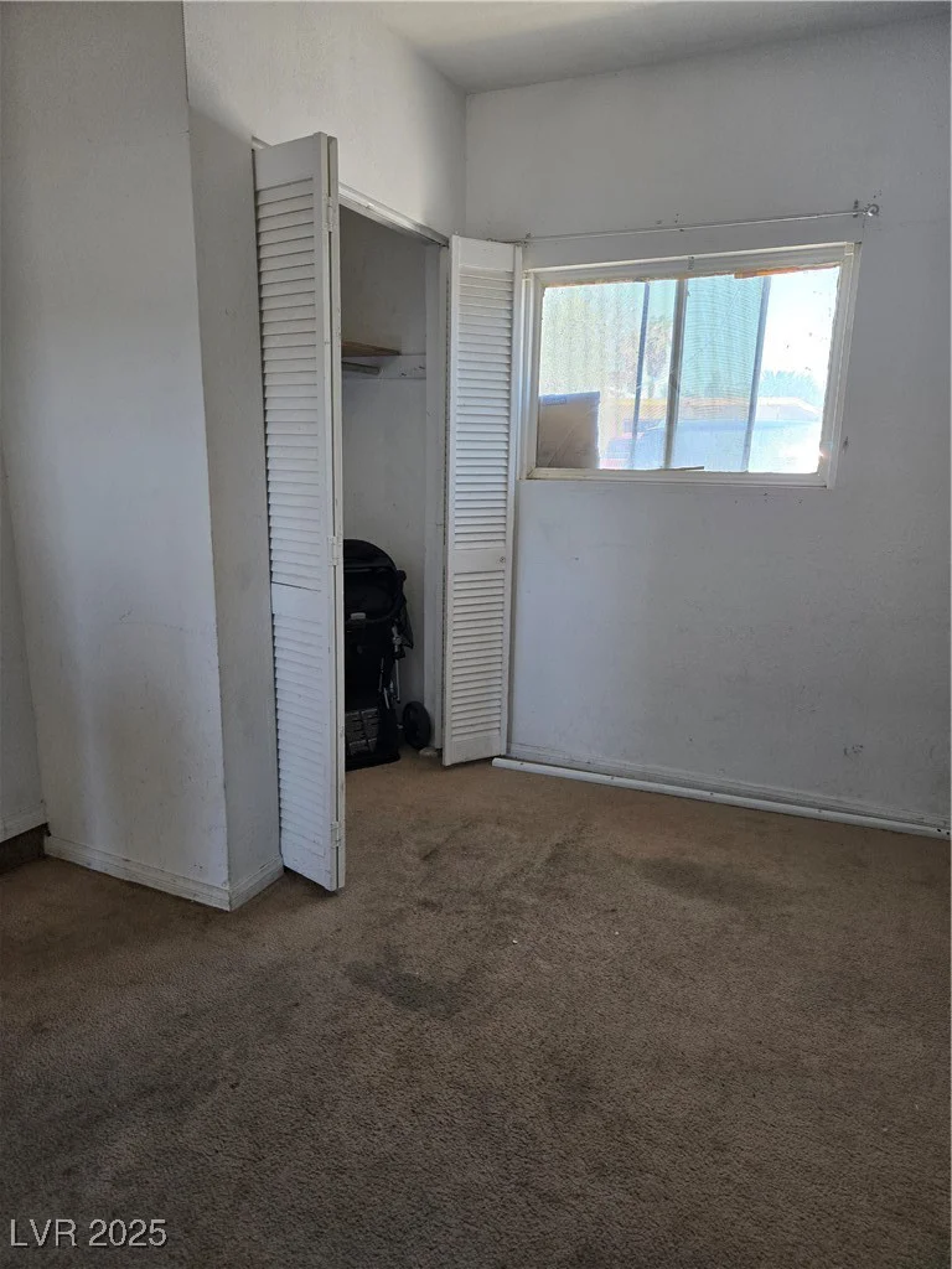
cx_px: 476
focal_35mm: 23
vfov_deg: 73.9
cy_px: 634
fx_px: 843
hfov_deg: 58.9
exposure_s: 1/120
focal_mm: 5.4
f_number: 1.8
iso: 200
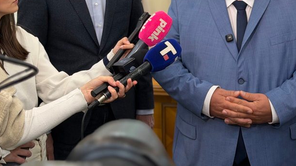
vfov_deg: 13.7
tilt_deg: -7.9
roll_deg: +1.2
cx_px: 186
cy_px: -5
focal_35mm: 87
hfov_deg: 24.4
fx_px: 683
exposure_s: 1/50
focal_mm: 6.76
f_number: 1.78
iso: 100
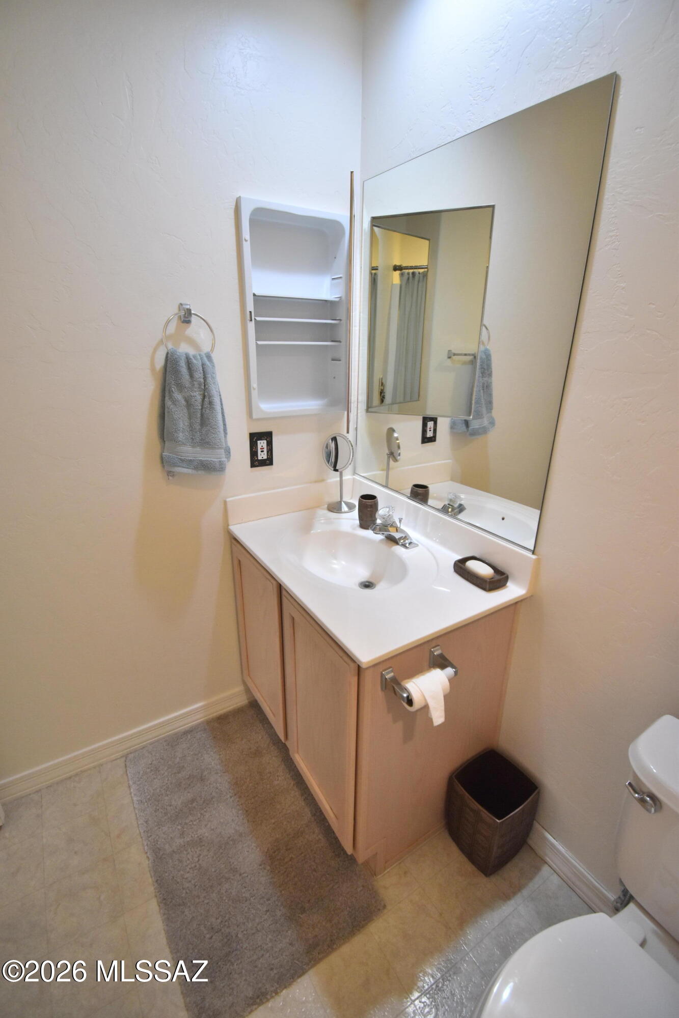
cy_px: 509
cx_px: 340
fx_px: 424
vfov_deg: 100.4
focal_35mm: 15
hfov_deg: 77.3
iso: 1400
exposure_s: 1/125
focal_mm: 10
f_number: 4.5
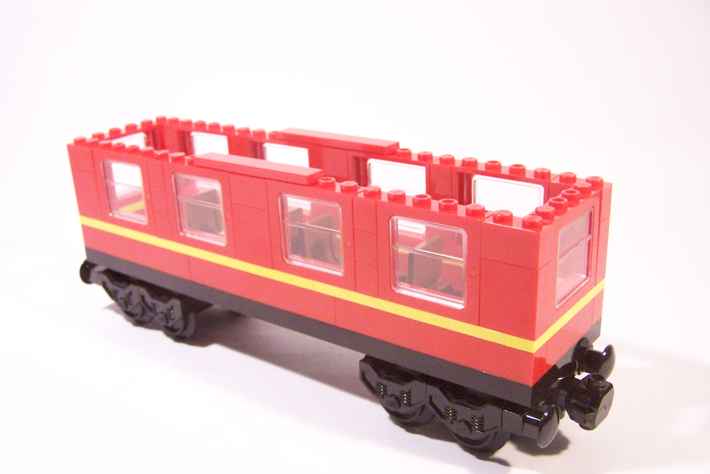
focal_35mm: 40
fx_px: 789
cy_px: 254
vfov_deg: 33.4
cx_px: 354
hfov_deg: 48.5
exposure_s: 1/30
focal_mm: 6.3
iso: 400
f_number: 3.2
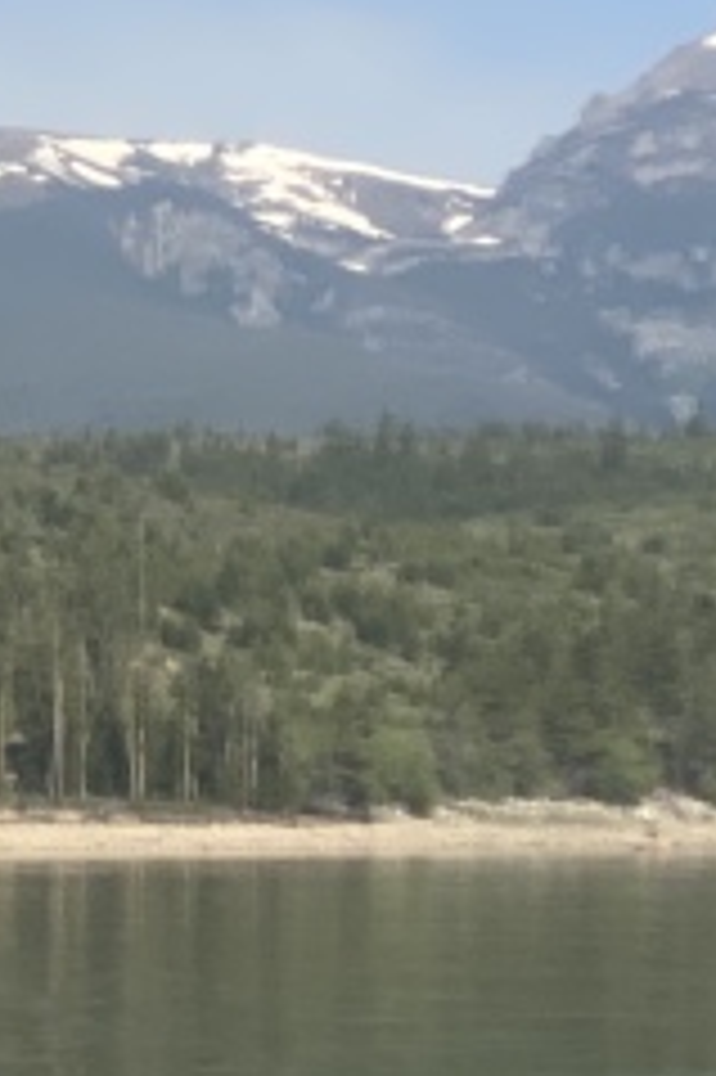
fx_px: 6931
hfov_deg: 5.7
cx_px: -914
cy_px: 1247
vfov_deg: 8.8
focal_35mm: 232
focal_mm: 6
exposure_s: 1/1370
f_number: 2
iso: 20
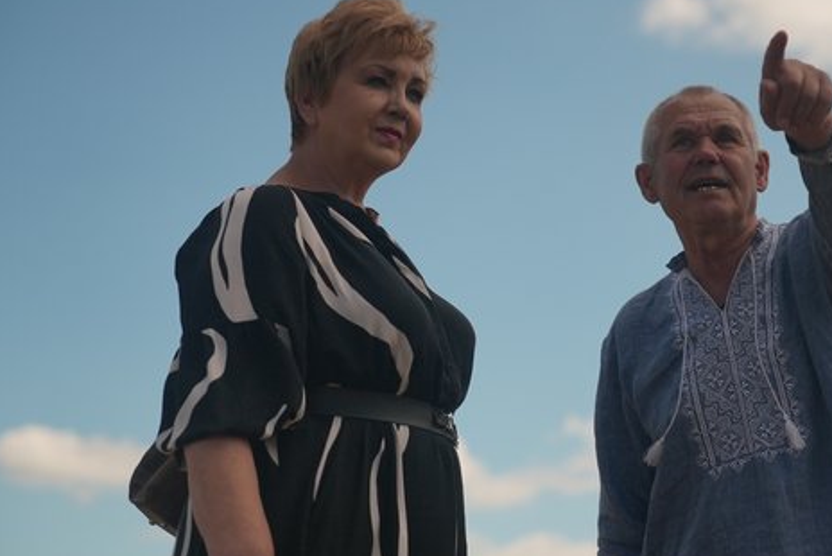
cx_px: 640
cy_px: 237
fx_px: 2474
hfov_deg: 18.9
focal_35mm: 107
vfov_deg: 12.8
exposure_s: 1/250
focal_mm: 69
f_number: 2.8
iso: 500
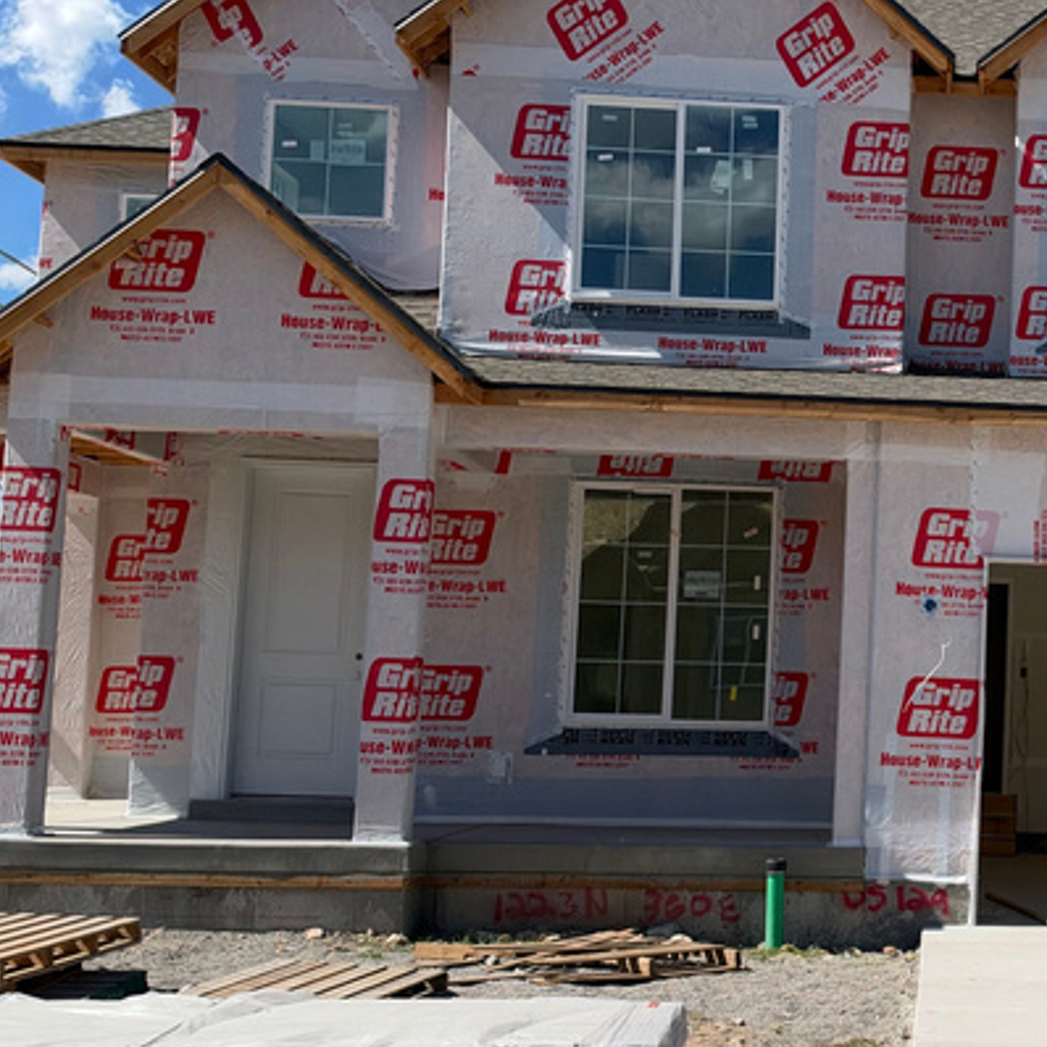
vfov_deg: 26.1
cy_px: 521
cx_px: 1092
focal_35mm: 66
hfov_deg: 24.7
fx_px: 2258
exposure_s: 1/6024
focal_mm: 6.93
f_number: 1.8
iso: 64
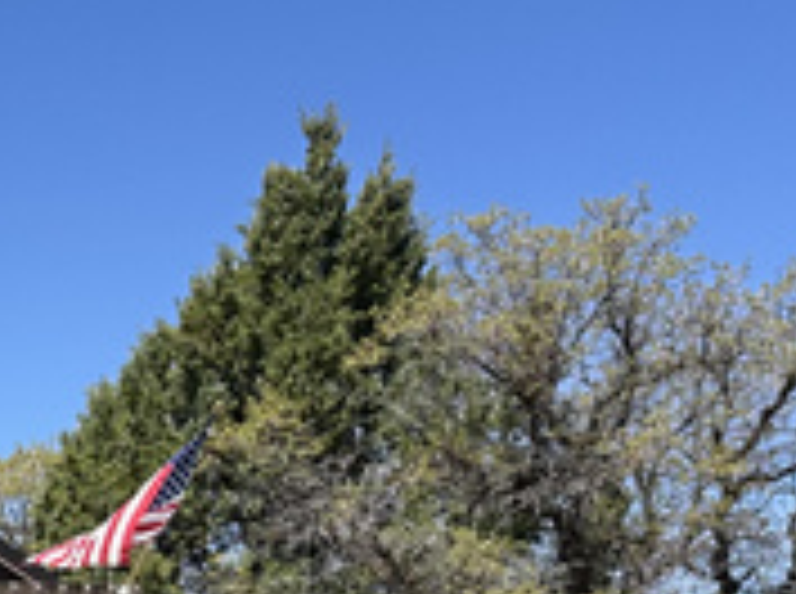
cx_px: -405
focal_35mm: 87
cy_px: 873
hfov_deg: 19.6
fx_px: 1997
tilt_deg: -2.2
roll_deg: -1.0
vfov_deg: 15.7
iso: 80
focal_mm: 6.86
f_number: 1.78
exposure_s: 1/3247
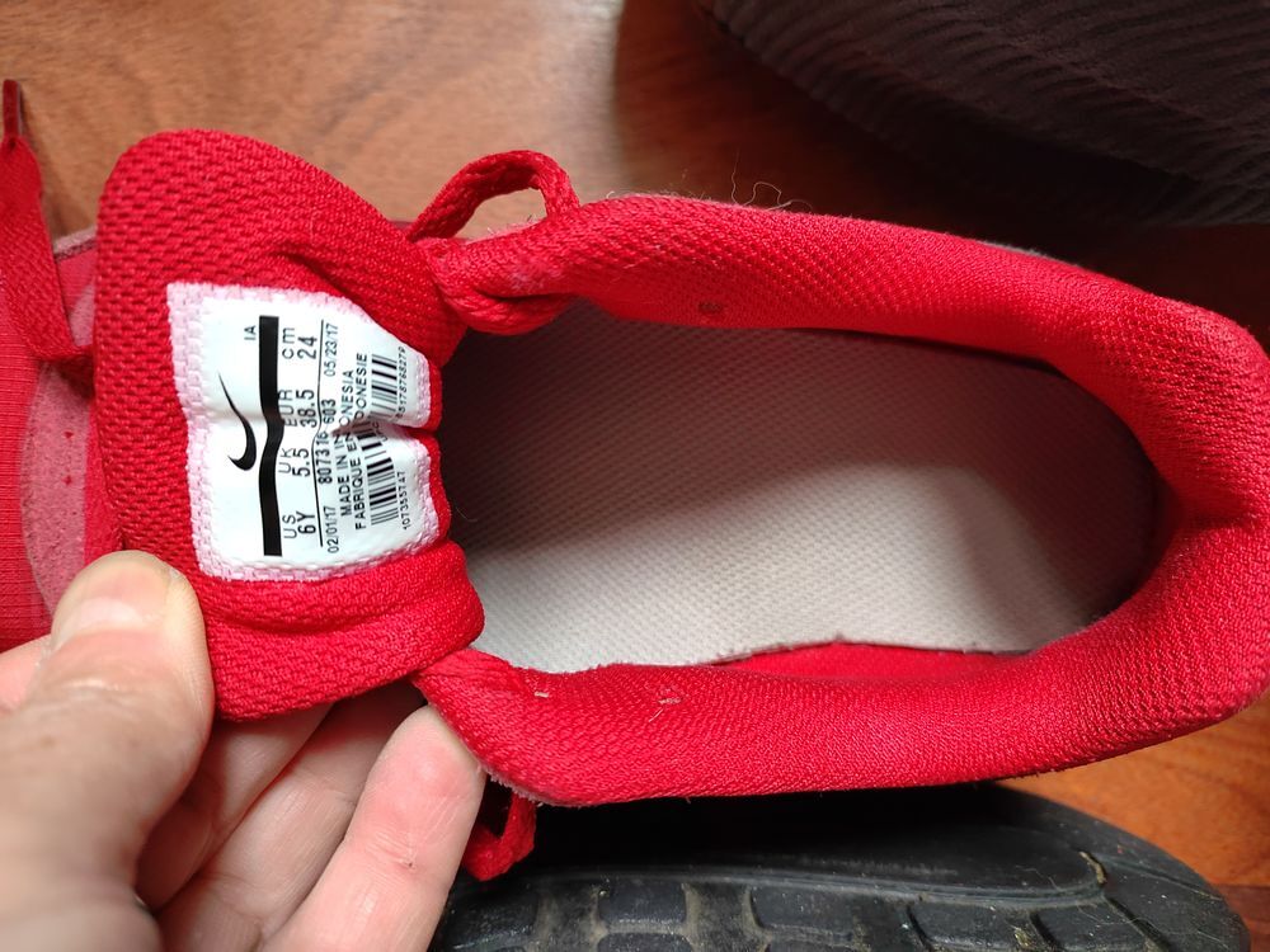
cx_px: 635
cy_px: 476
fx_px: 844
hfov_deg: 73.9
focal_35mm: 23
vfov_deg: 58.9
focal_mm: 5.52
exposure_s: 1/50
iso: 3397
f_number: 1.9
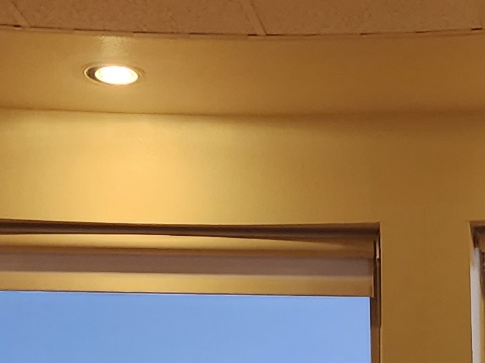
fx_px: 1821
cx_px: 629
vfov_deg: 11.0
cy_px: 517
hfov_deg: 14.5
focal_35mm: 130
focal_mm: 6.4
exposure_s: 1/120
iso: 320
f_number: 1.8
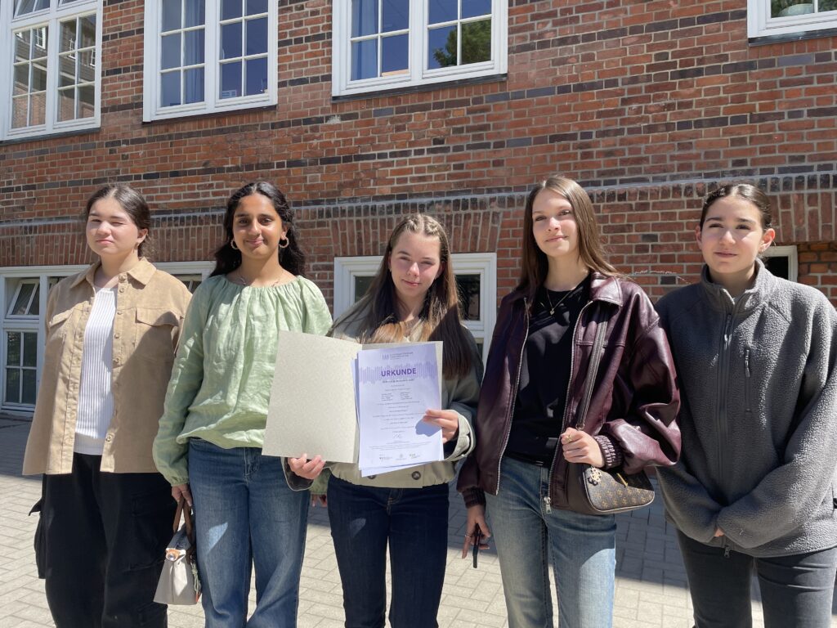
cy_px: 314
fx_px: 629
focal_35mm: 26
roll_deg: +0.1
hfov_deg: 67.3
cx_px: 418
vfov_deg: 53.1
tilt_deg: +0.7
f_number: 1.6
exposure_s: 1/1511
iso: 32
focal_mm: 4.2
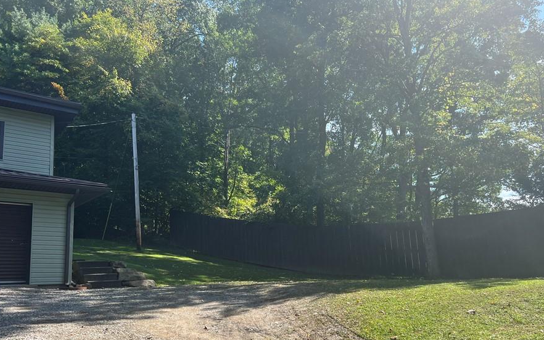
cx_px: 307
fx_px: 474
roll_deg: +3.3
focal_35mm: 32
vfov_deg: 39.1
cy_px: 215
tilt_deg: +8.4
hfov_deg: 59.5
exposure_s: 1/1838
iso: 50
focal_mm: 5.7
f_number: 1.5
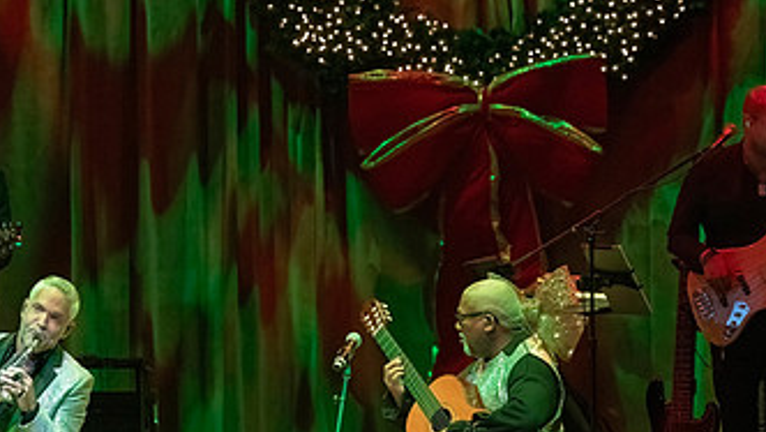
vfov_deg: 2.5
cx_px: 261
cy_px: 390
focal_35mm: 483
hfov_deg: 4.5
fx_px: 9813
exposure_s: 1/320
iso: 5000
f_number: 8
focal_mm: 250
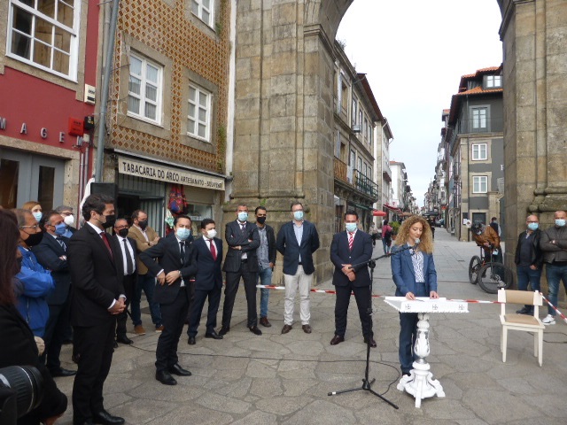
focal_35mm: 25
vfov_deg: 54.9
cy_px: 212
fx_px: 409
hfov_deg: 69.4
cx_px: 284
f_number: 3.3
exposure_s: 1/200
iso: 100
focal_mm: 4.3
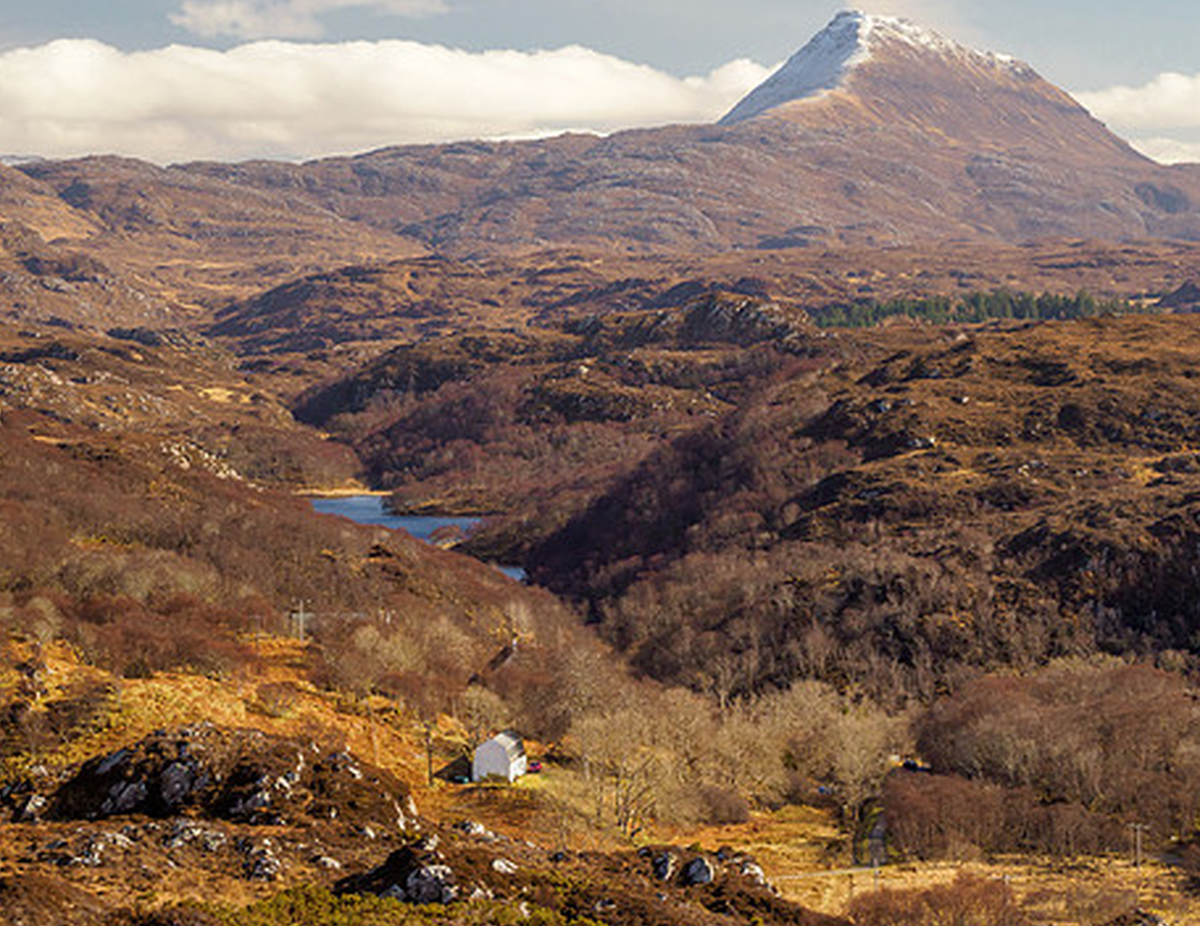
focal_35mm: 148
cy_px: 418
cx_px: 623
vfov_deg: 10.2
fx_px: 5185
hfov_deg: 13.2
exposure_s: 1/500
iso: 800
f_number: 7.1
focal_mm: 56
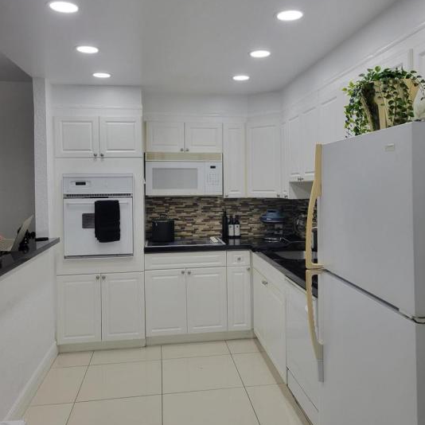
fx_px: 431
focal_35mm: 31
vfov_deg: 52.4
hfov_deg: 52.5
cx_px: 214
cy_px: 186
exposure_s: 1/120
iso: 80
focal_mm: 5.4
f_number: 1.8
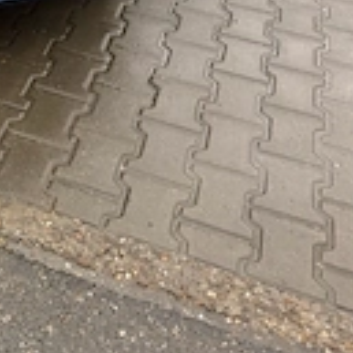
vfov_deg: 24.0
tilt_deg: -26.8
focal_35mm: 66
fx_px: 761
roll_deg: -3.9
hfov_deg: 24.1
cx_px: -49
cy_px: -57
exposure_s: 1/121
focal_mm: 6.76
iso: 64
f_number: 1.78
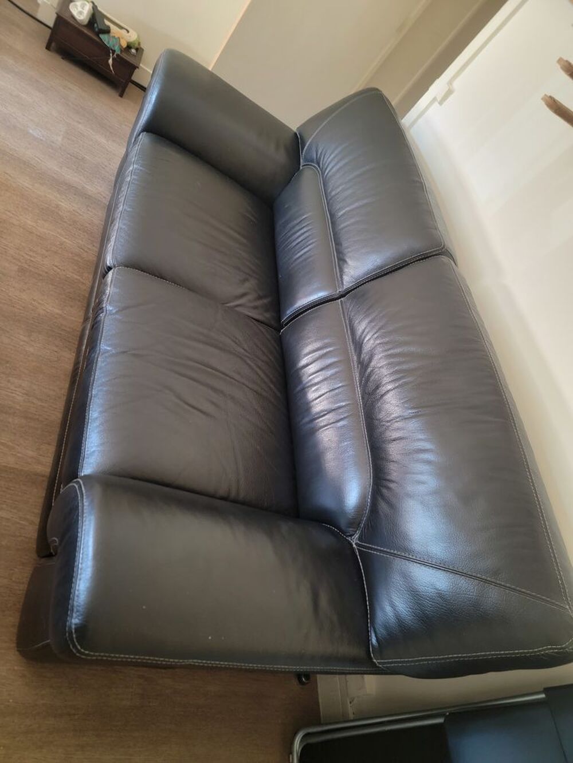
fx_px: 530
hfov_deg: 56.8
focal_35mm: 24
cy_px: 382
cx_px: 286
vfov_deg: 71.6
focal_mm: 6.7
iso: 640
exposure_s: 1/24
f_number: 1.8
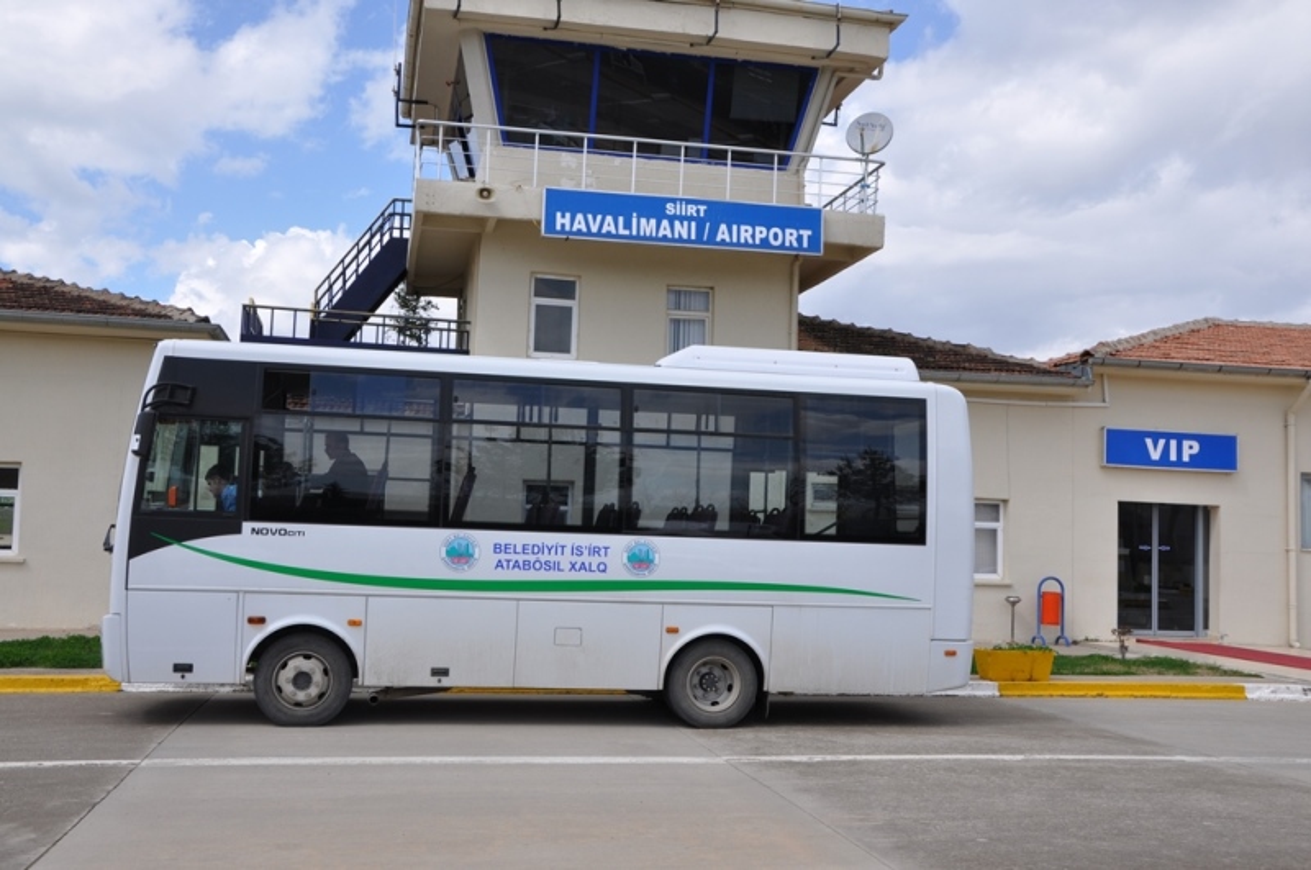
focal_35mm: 38
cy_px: 435
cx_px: 656
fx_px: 1364
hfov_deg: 51.3
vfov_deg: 35.4
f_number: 9
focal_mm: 25
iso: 200
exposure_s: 1/320
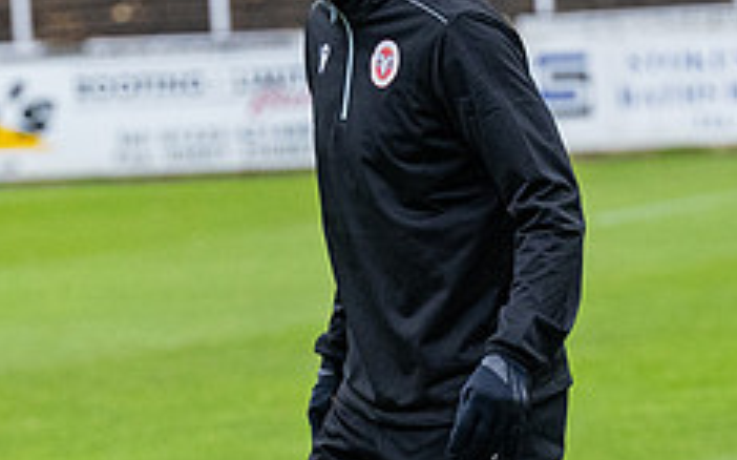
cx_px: 374
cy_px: 428
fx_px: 9054
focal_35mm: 451
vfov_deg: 2.9
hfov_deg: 4.7
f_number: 2.8
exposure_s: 1/800
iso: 1000
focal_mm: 102
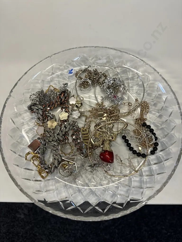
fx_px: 168
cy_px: 121
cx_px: 91
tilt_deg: -69.3
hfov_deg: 56.8
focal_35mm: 24
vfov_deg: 71.6
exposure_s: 1/100
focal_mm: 6.86
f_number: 1.78
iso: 125
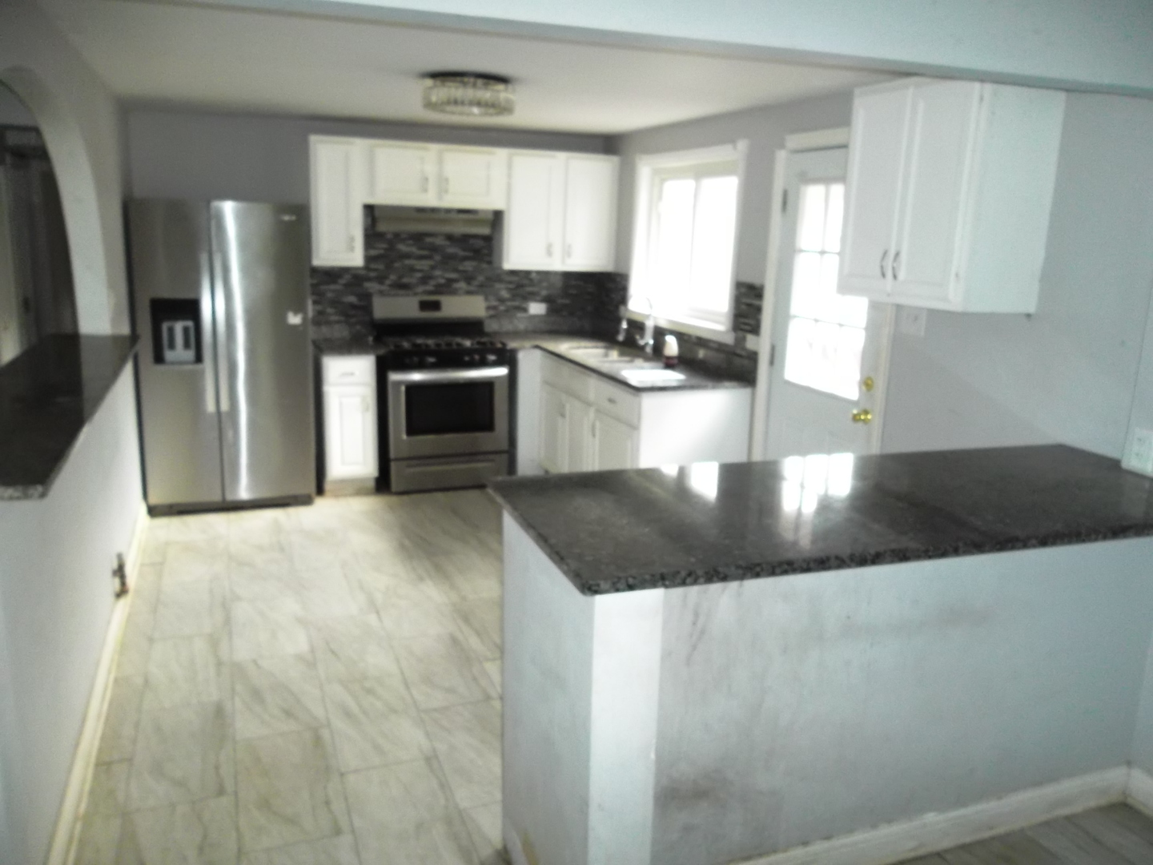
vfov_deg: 51.4
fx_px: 899
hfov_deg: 65.3
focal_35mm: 27
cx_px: 576
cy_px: 432
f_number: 3.5
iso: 320
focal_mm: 4.9
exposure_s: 1/45
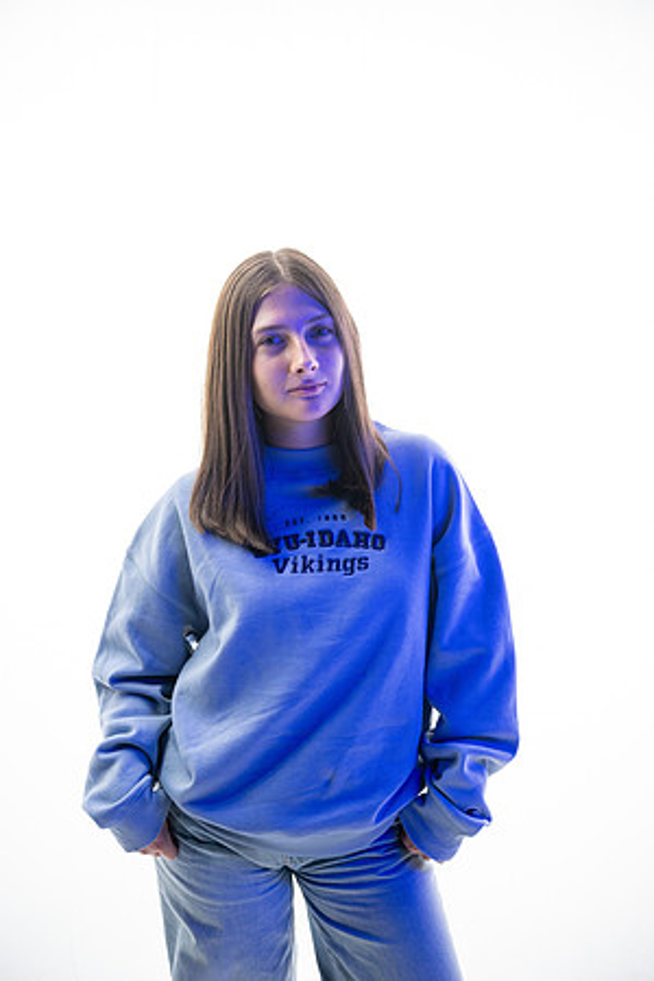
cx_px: 327
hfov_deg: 35.1
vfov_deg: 50.7
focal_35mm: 38
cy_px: 490
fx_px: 1035
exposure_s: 1/200
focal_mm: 38
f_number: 3.2
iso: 800
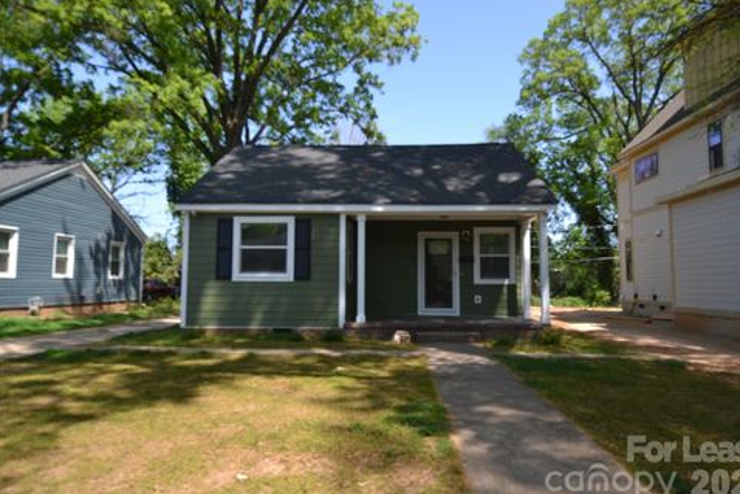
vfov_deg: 54.1
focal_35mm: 24
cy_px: 252
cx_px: 385
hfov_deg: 74.8
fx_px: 484
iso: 100
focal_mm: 15
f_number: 6.3
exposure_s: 1/160
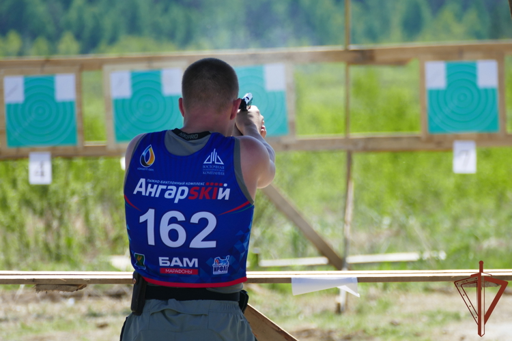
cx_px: 256
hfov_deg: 4.5
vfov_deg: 3.0
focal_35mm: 459
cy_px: 170
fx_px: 6527
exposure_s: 1/640
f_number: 4
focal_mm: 146
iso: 125
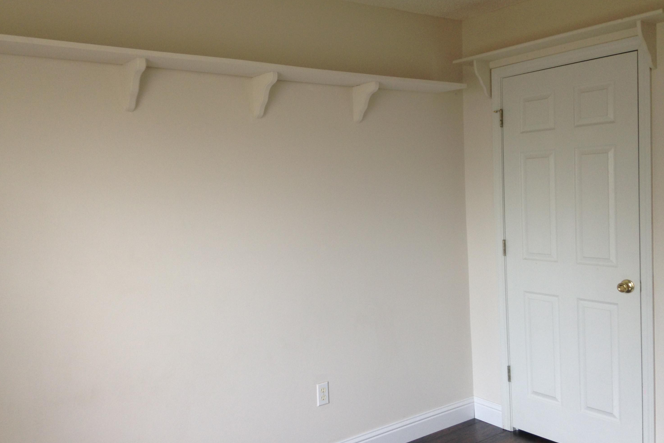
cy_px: 223
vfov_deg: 37.8
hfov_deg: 54.4
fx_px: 645
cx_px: 331
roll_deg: +1.4
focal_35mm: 35
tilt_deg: -4.4
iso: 50
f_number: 2.4
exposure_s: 1/24
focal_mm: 4.12
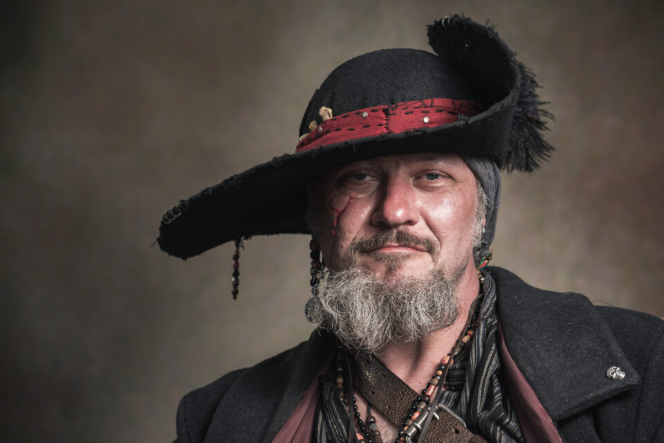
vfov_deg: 8.3
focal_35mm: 166
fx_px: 3062
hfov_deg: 12.4
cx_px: 332
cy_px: 222
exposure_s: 1/250
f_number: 5.6
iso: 100
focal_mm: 111
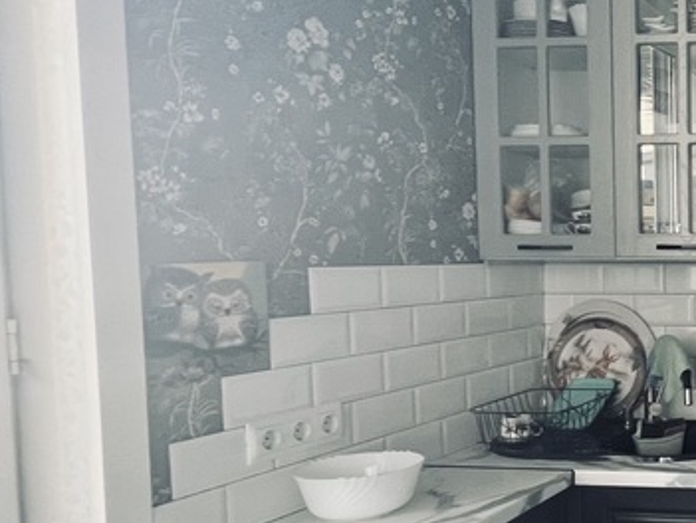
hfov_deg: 35.1
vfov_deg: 38.7
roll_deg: +0.2
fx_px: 745
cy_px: 293
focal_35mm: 37
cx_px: 898
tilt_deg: -3.5
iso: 200
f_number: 1.8
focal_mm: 1.57
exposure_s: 1/99
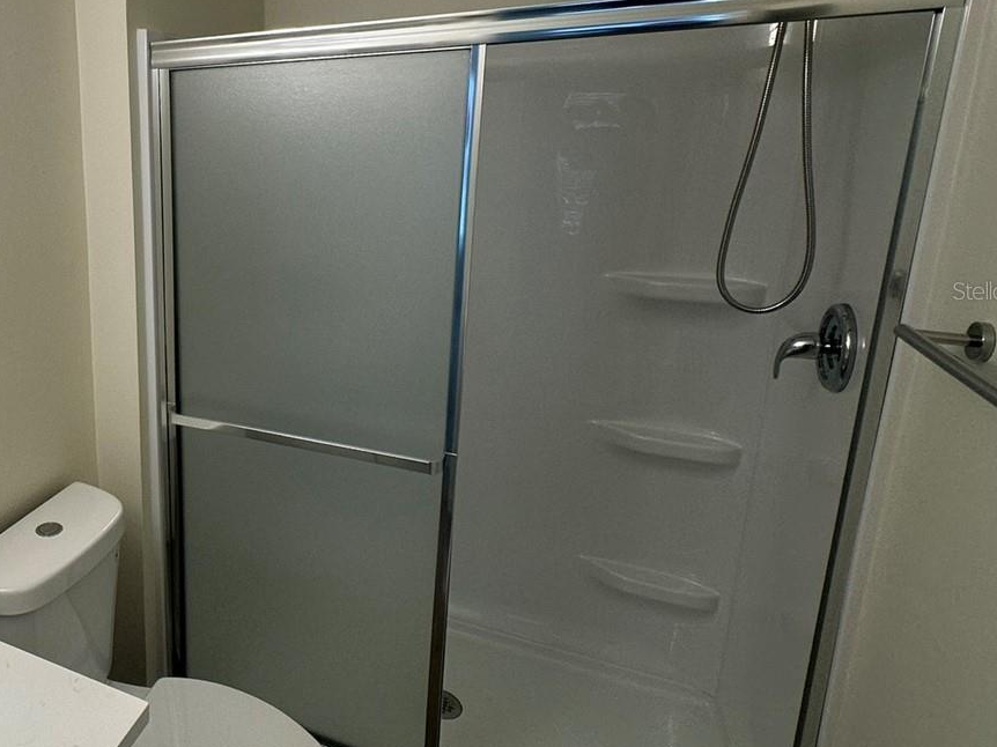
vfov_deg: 52.6
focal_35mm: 26
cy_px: 290
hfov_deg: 59.3
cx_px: 136
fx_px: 749
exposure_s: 1/120
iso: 125
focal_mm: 2.22
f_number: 2.2
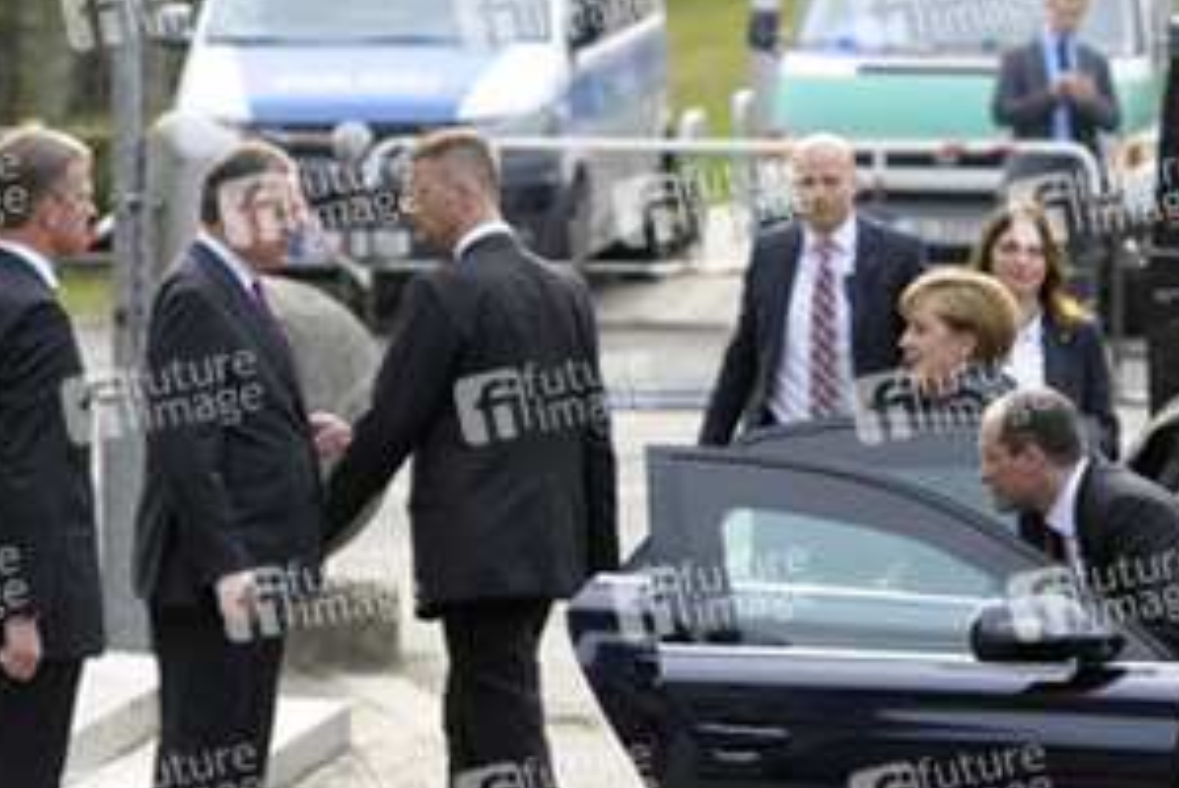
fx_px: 9236
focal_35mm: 282
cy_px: 496
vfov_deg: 4.9
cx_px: 607
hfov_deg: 7.3
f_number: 4
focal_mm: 125
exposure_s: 1/400
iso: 320
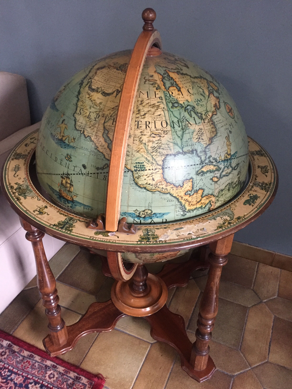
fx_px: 326
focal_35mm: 29
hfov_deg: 48.2
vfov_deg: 61.7
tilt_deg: -37.3
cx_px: 146
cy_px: 194
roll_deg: +0.0
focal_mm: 4.15
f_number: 2.2
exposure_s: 1/17
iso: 250
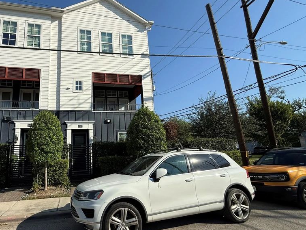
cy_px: 123
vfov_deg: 68.6
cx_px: 109
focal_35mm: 19
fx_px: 168
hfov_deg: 82.6
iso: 50
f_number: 2.2
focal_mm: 2.22
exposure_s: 1/2611
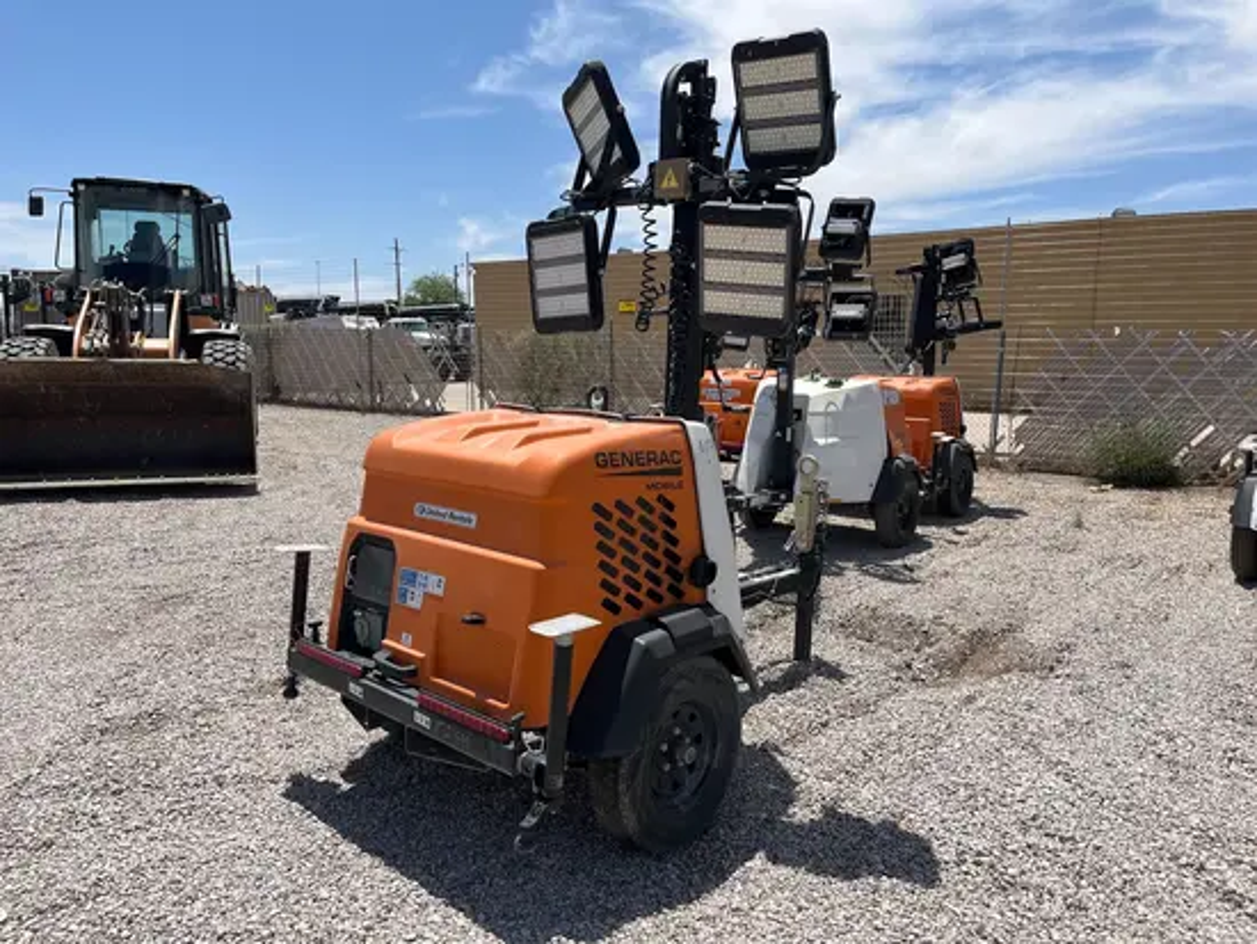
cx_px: 628
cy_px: 472
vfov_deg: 53.1
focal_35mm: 26
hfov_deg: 67.3
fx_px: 945
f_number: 1.6
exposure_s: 1/4149
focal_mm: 5.1
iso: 50
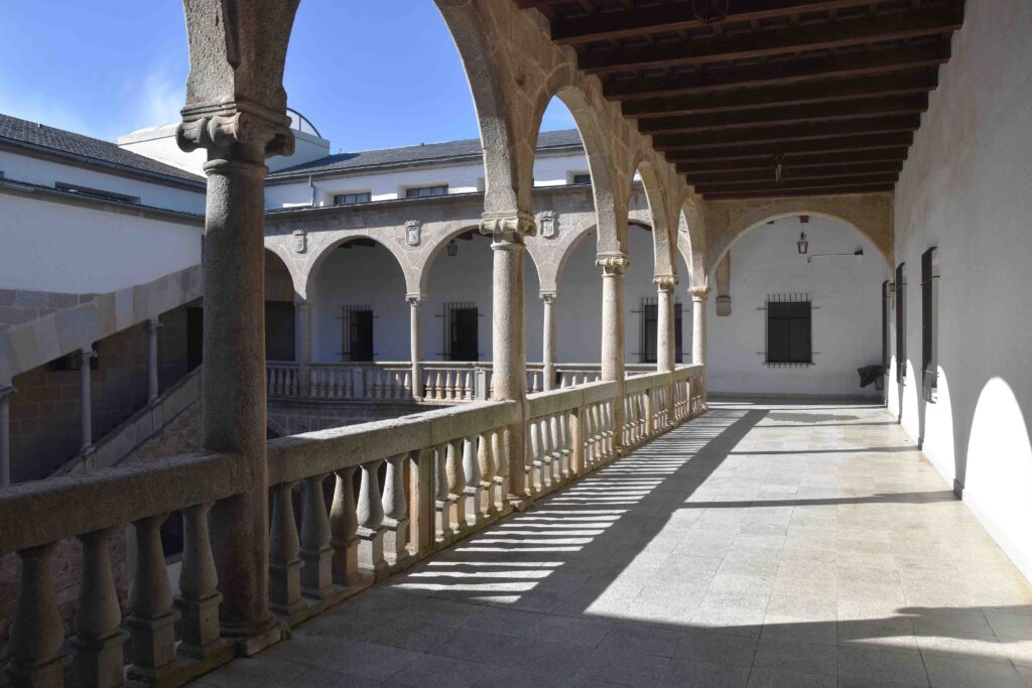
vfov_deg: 47.9
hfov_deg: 67.4
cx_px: 516
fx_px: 774
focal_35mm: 27
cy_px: 344
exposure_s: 1/320
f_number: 9
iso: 200
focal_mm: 18
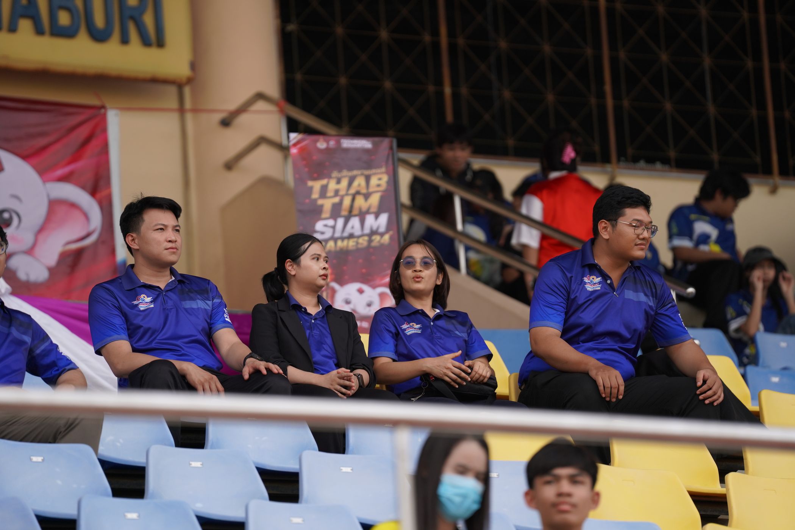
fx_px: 4416
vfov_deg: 6.9
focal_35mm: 200
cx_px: 398
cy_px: 265
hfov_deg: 10.3
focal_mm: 200
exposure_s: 1/2500
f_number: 2.8
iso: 500
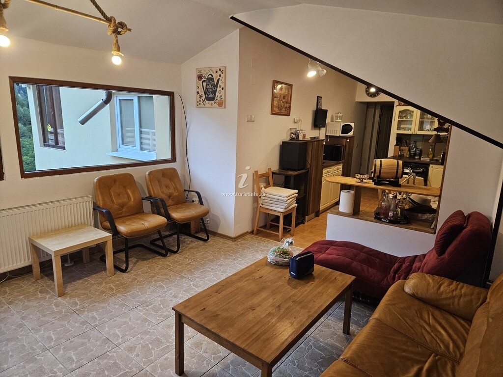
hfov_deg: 73.9
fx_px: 334
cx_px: 252
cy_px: 188
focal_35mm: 23
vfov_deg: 58.9
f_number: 1.8
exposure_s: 1/142
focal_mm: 5.4
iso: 320
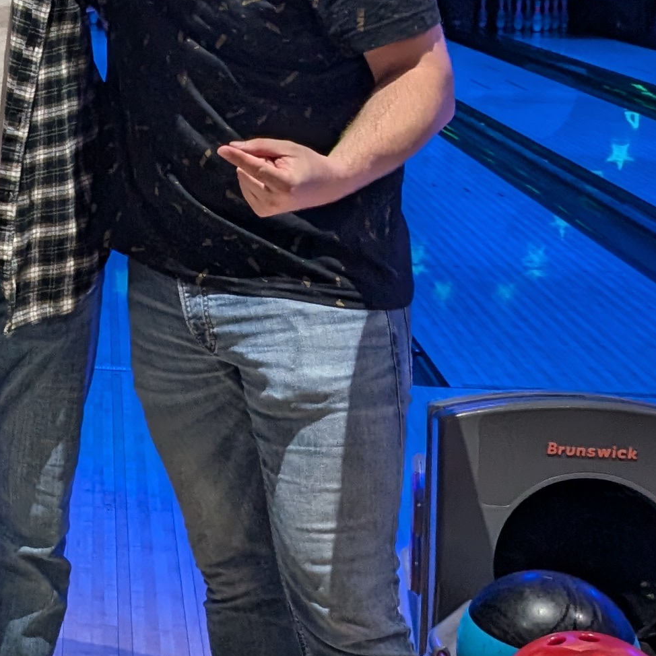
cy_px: 55
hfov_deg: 17.4
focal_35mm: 89
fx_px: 1908
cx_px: -348
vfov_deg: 19.1
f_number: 1.68
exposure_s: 1/31.9
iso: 405
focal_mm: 6.9
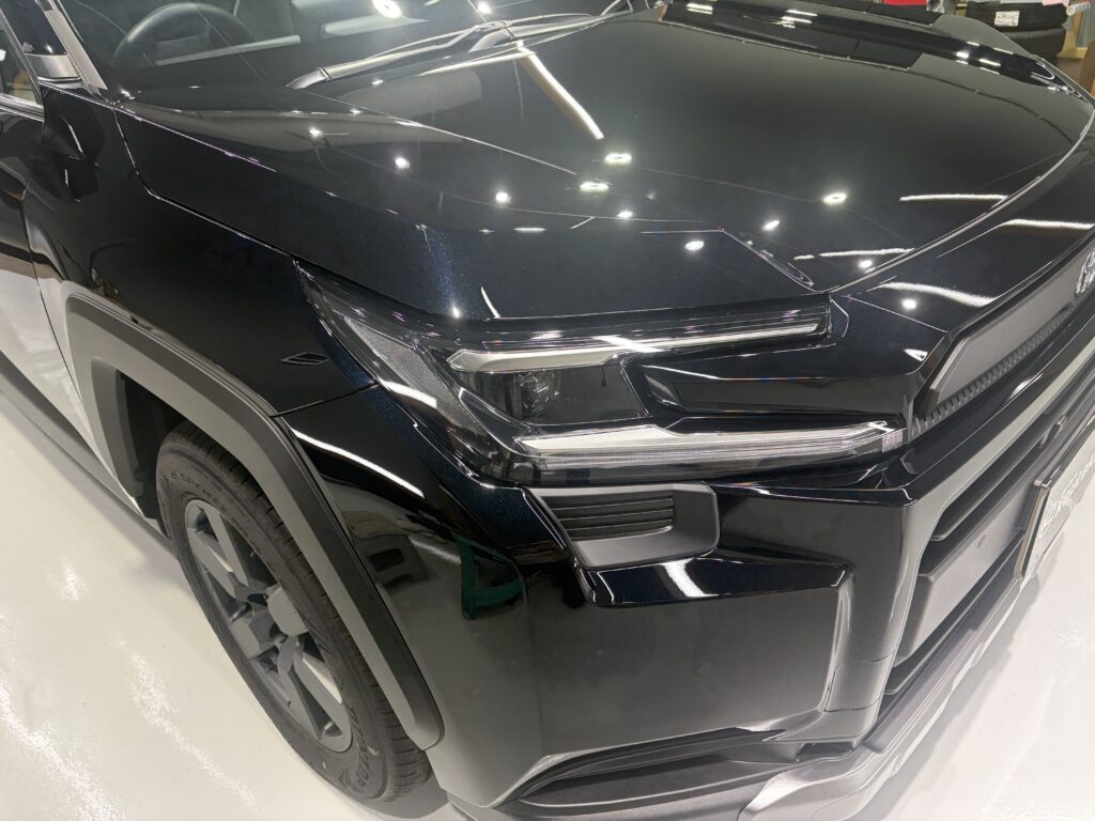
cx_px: 548
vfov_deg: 53.1
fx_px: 822
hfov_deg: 67.3
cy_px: 410
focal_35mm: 26
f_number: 1.6
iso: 160
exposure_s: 1/120
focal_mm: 5.96
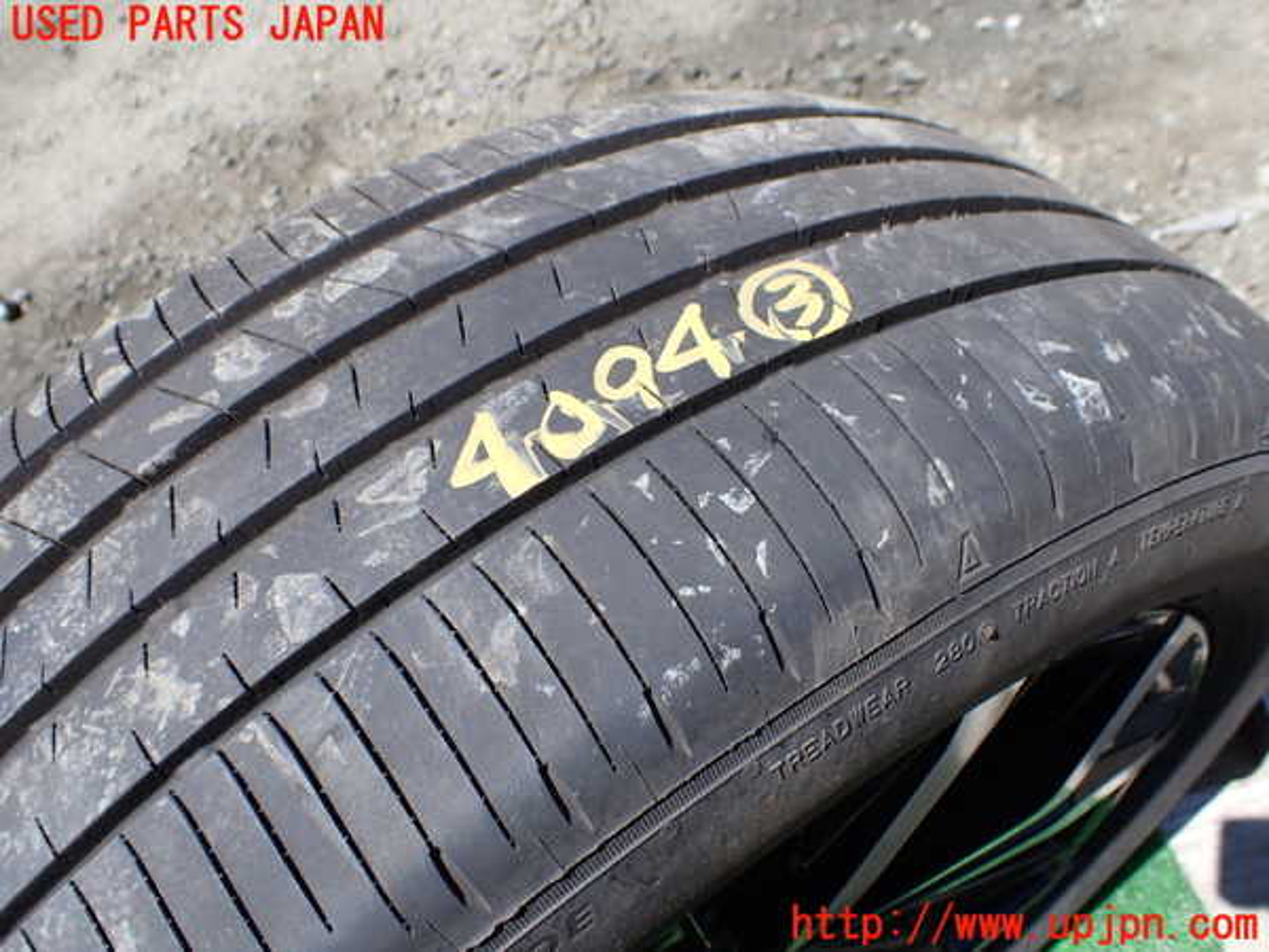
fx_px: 1100
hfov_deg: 60.0
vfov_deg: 46.8
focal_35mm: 30
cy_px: 476
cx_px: 634
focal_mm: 5.4
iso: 100
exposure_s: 1/640
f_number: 3.2
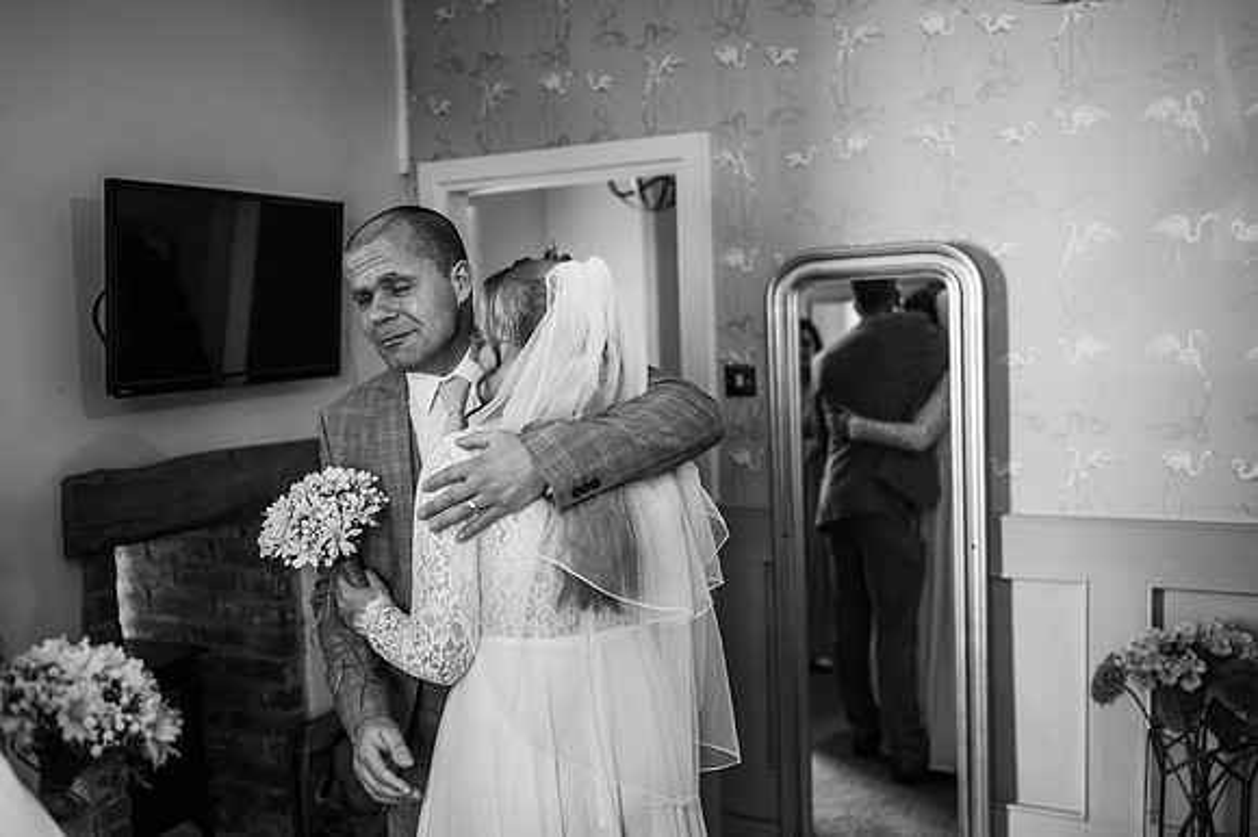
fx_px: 1222
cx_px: 629
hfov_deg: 54.5
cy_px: 418
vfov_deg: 37.8
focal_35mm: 35
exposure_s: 1/200
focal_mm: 35
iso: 1000
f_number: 2
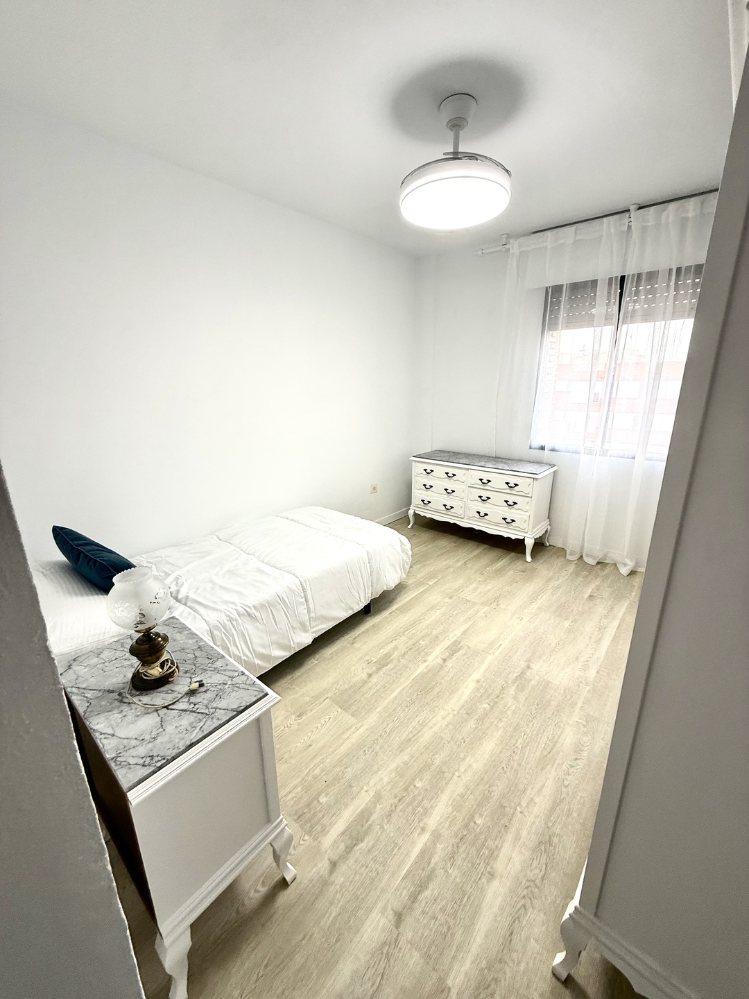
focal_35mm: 14
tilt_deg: -13.1
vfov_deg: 102.1
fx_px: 404
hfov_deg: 85.7
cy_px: 500
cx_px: 374
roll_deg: -1.5
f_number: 2.2
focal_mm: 2.22
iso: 125
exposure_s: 1/99
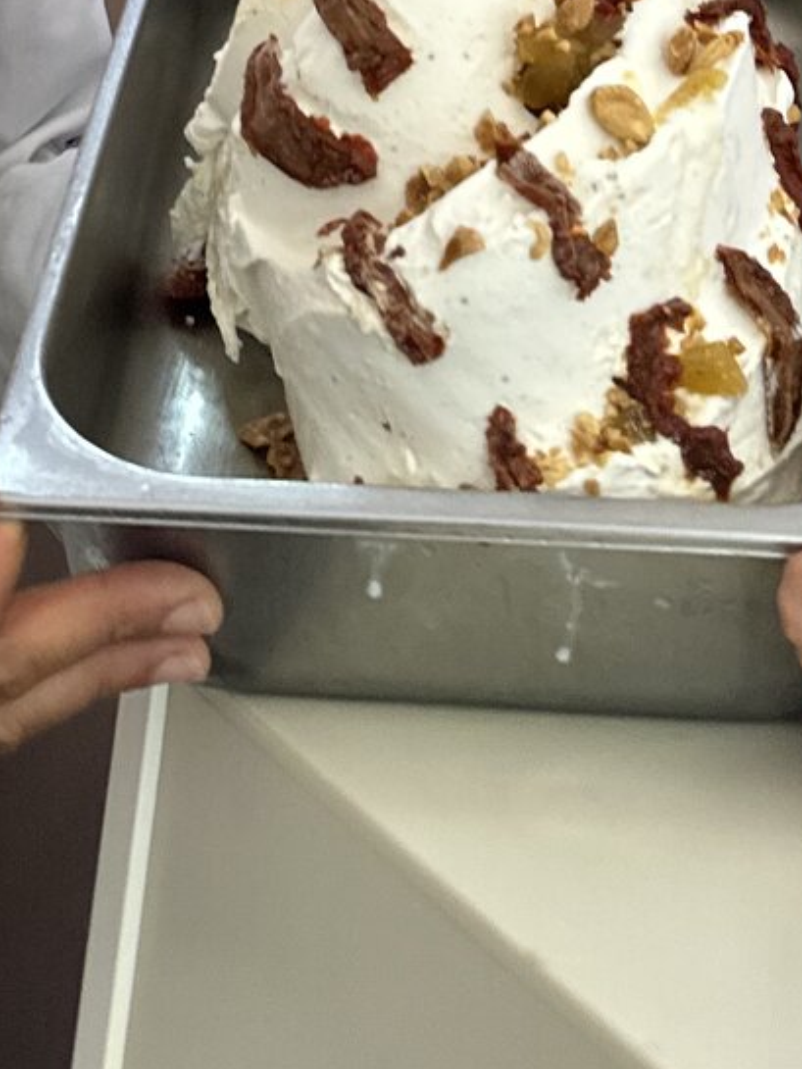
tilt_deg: +11.4
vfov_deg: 18.0
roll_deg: -0.3
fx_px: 2717
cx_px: 263
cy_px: -824
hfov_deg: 16.7
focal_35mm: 88
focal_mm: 6.86
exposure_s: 1/50
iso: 125
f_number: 1.78
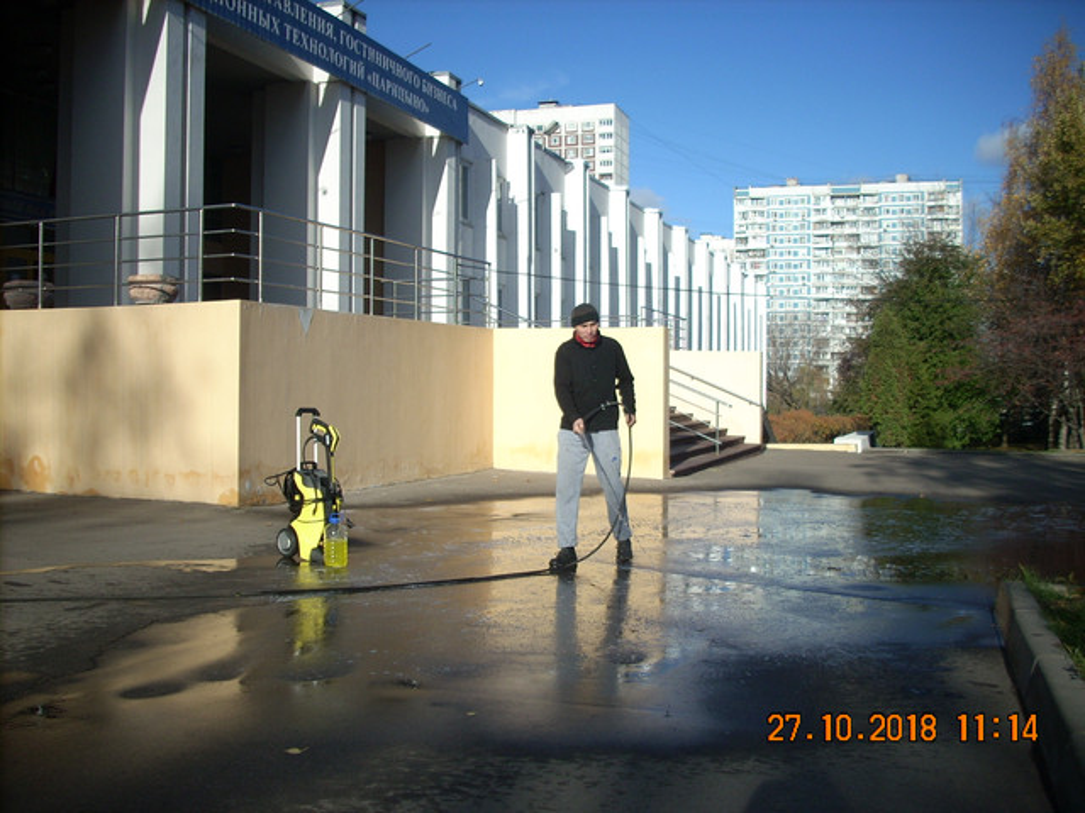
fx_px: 1160
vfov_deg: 38.7
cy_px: 406
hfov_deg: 50.1
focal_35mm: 37
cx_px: 542
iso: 64
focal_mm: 6.2
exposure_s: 1/369
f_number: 5.6
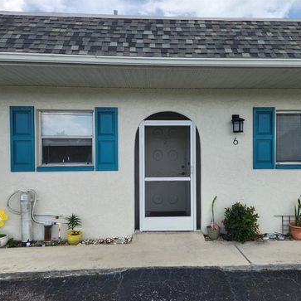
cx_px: 172
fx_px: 275
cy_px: 150
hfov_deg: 57.1
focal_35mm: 28
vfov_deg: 57.3
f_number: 1.8
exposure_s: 1/843
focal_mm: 5.4
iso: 20
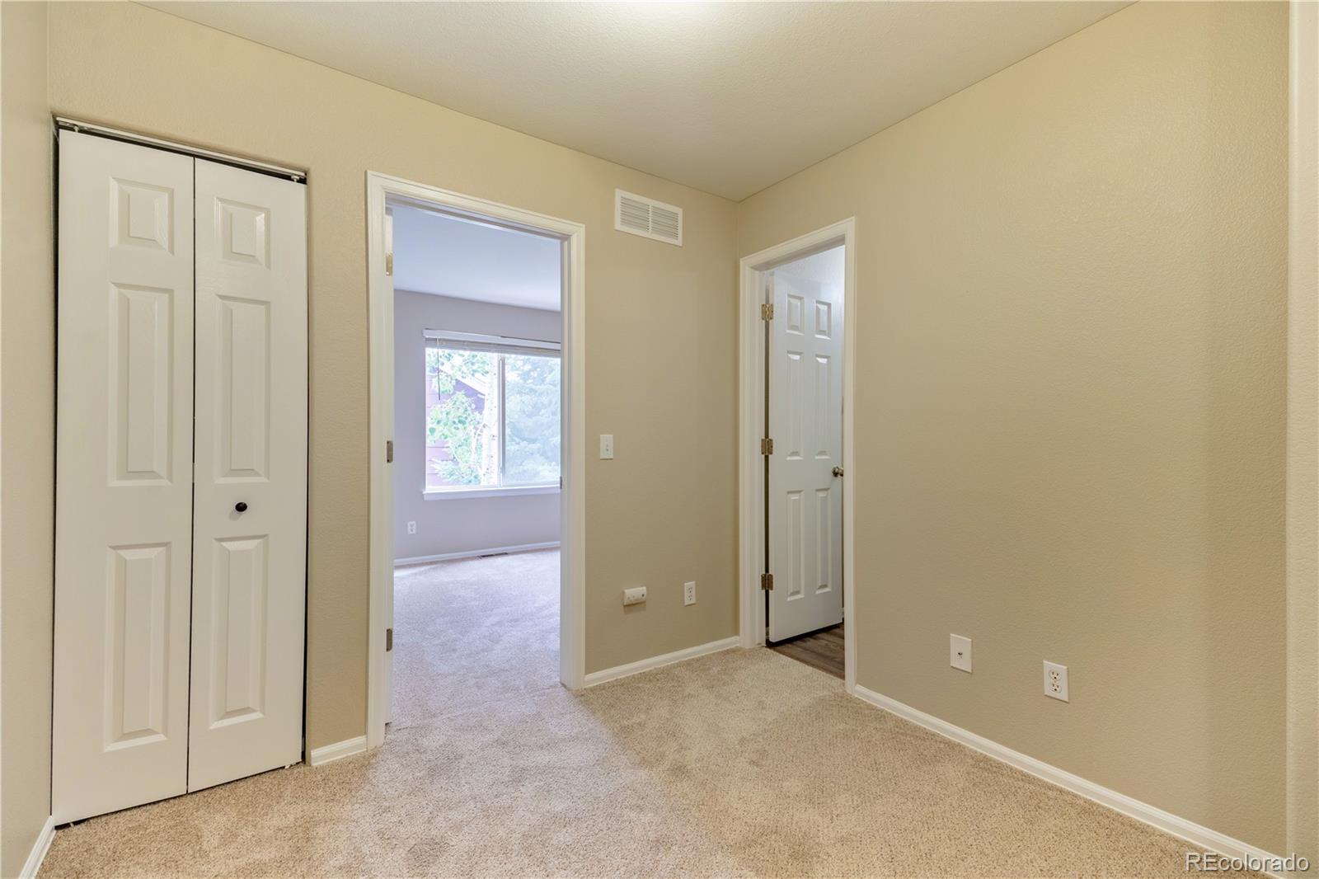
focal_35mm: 16
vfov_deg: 73.7
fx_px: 586
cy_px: 440
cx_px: 660
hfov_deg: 96.7
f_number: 6.3
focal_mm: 16
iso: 500
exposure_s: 1/250
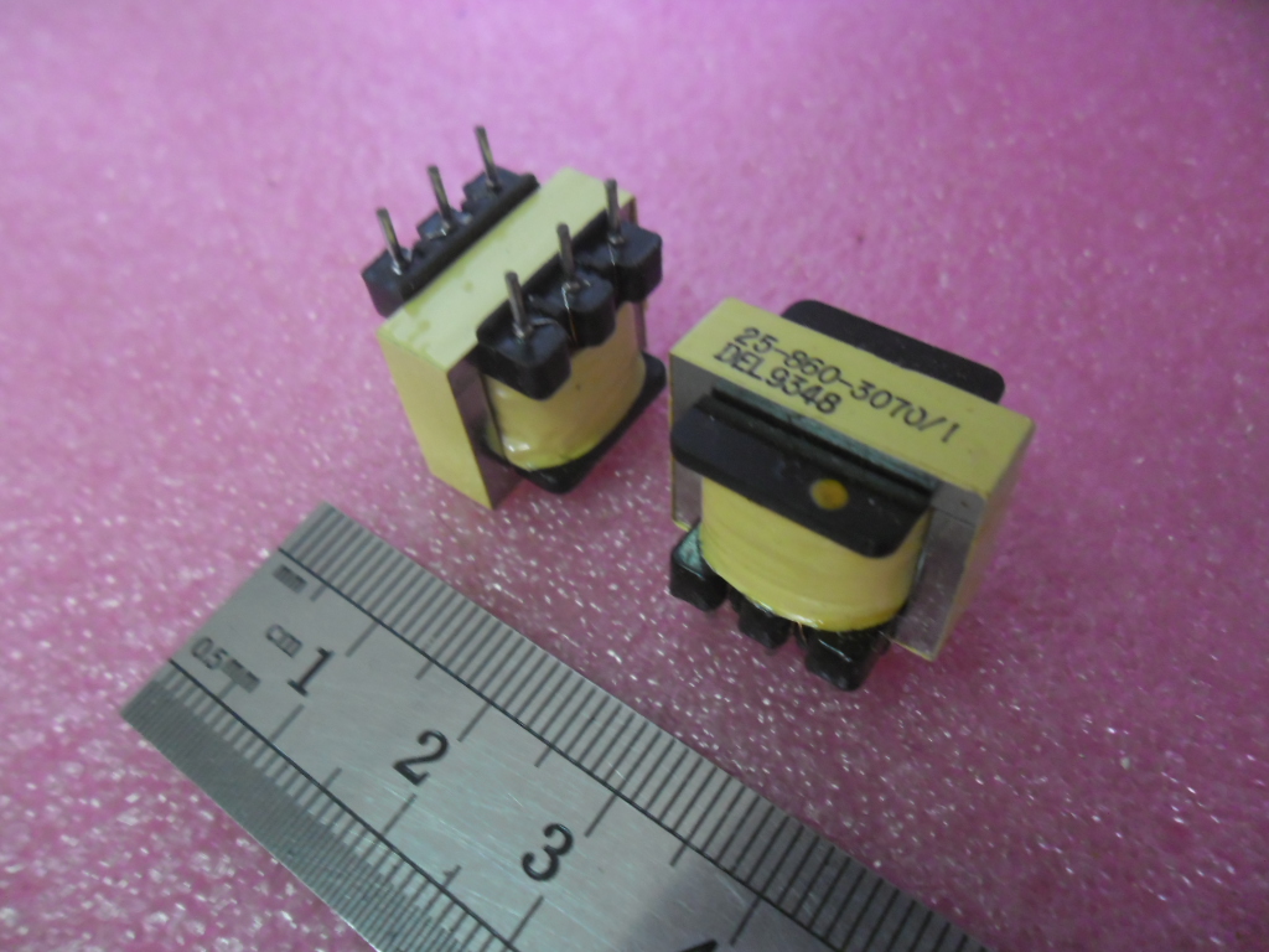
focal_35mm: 27
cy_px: 476
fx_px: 990
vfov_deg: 51.4
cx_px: 634
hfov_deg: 65.3
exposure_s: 1/29
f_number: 3.5
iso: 400
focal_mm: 4.9
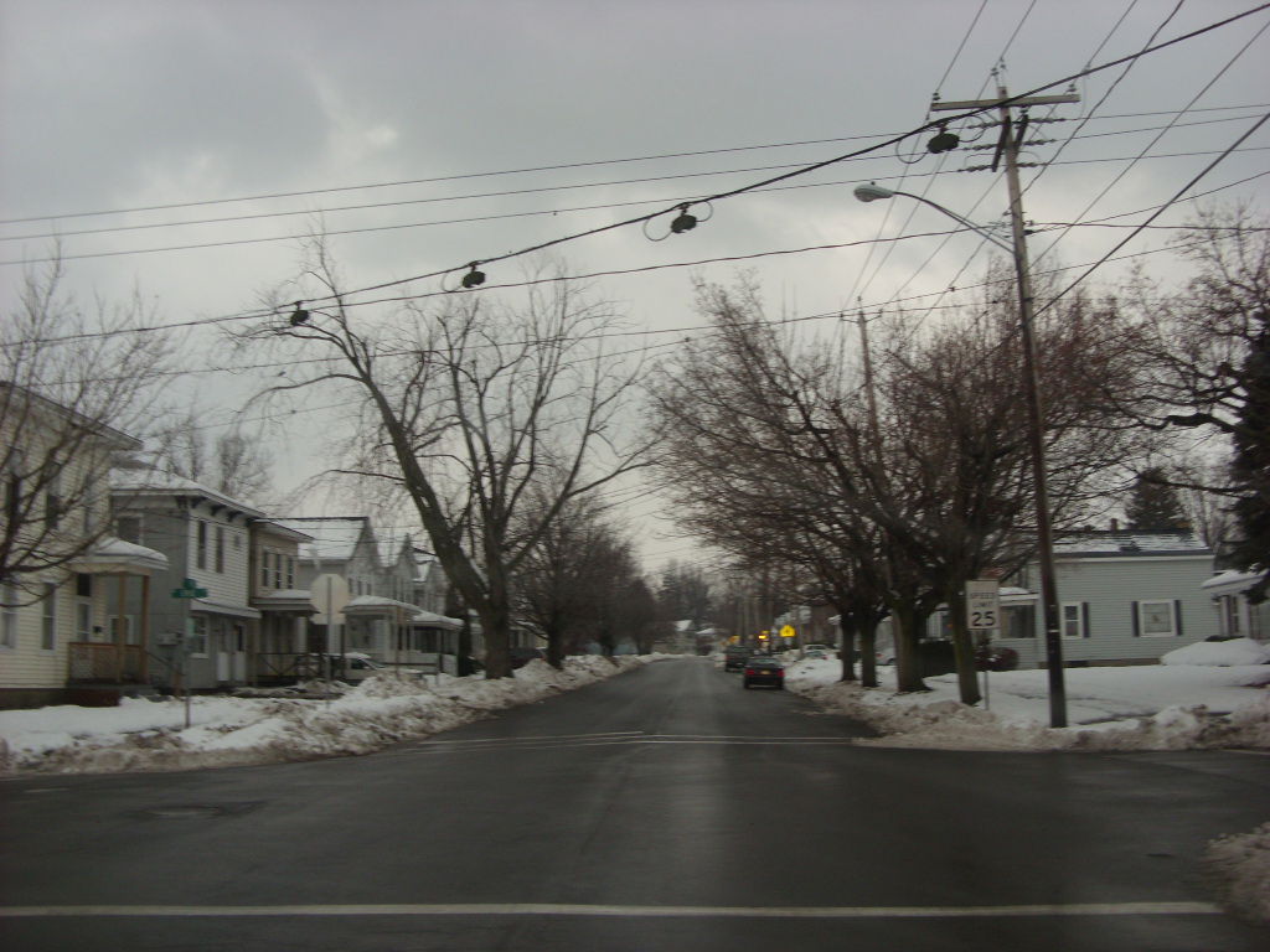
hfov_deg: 49.0
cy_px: 476
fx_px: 1394
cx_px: 635
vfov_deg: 37.7
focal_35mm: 38
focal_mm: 6.3
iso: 50
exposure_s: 1/45
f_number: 2.8
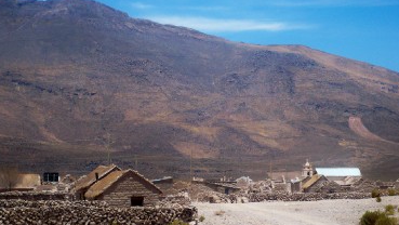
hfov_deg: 17.3
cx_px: 199
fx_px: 1313
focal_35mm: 124
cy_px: 100
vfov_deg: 9.8
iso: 80
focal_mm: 18.8
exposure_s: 1/800
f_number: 5.7
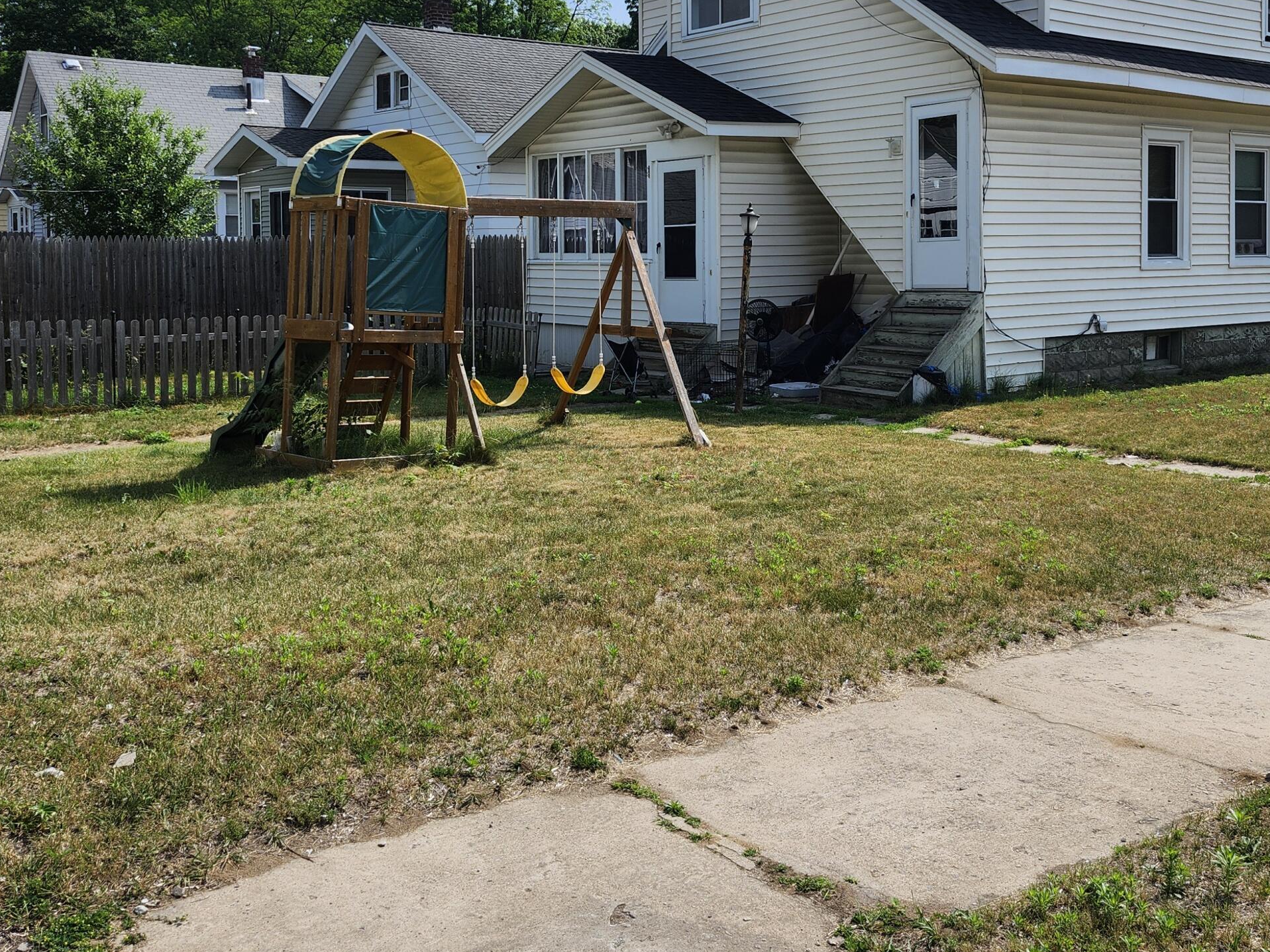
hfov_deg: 51.3
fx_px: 1321
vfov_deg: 39.0
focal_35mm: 36
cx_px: 680
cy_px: 285
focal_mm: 5.54
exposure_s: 1/2352
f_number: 1.8
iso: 25
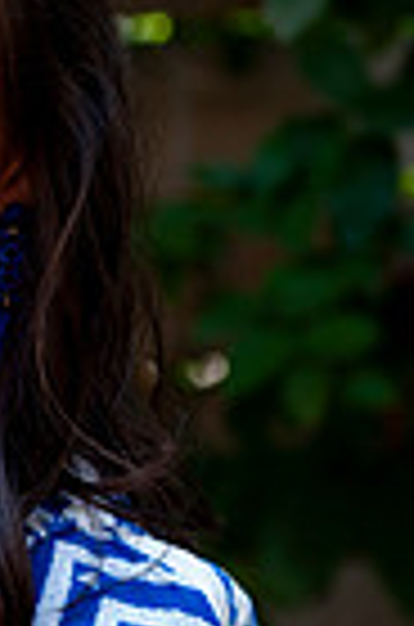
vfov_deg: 9.6
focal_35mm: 214
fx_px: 3710
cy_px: 383
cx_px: -241
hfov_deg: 6.3
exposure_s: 1/80
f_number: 4
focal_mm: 66
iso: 100
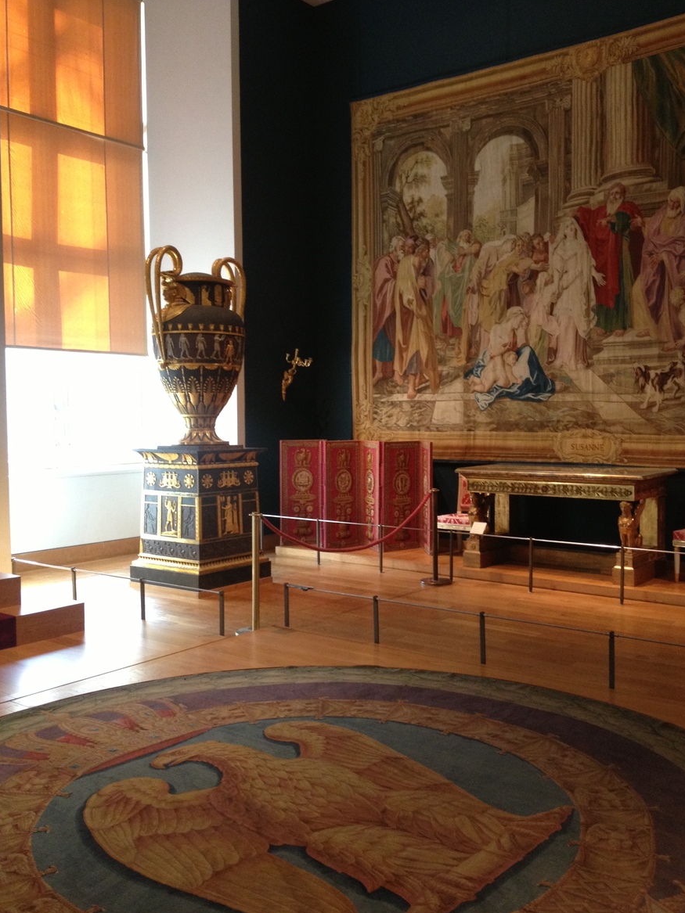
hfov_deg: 39.6
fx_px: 950
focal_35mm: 36
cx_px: 351
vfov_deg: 51.4
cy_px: 467
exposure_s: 1/20
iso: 200
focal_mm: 4.28
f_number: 2.4
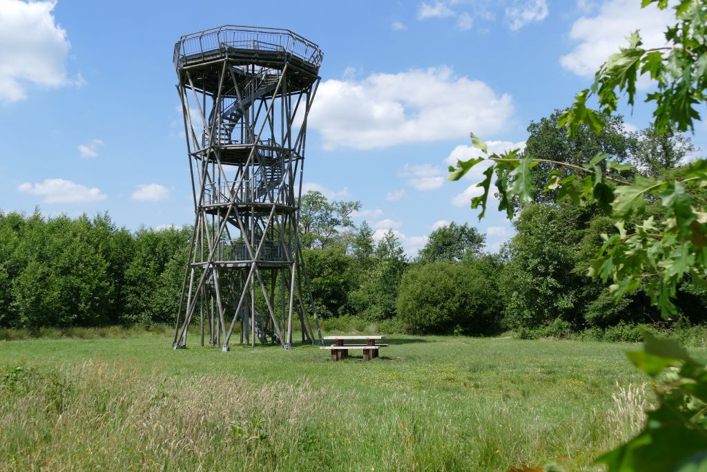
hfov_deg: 48.5
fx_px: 786
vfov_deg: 33.4
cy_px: 236
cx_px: 354
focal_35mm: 40
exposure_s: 1/1600
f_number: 3.5
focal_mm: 14.5
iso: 125
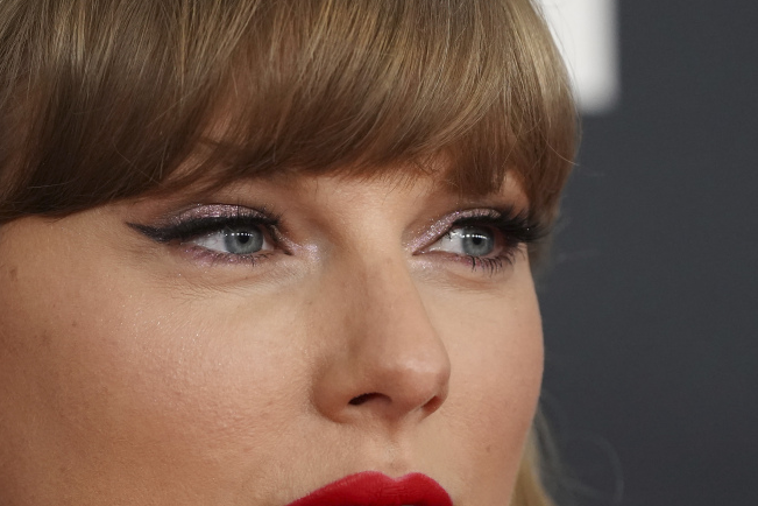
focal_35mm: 553
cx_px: 211
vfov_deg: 2.5
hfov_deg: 3.7
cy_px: 374
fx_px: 11643
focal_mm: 300
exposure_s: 1/640
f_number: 5.6
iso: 4000
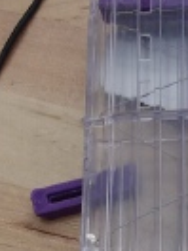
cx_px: 179
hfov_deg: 16.5
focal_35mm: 88
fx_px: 637
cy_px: 264
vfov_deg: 21.3
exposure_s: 1/30
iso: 50
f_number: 1.9
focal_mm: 2.47
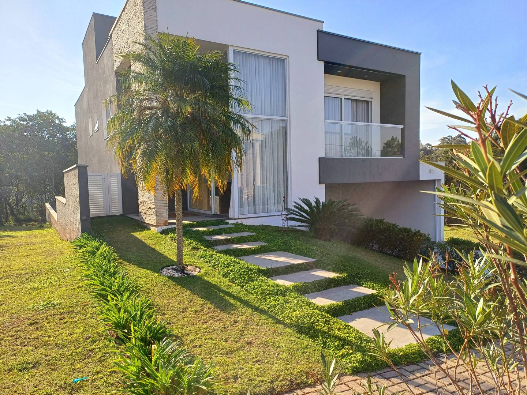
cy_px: 198
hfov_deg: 69.4
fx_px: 381
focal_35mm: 25
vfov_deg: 54.9
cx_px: 264
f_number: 1.8
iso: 50
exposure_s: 1/667
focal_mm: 4.65
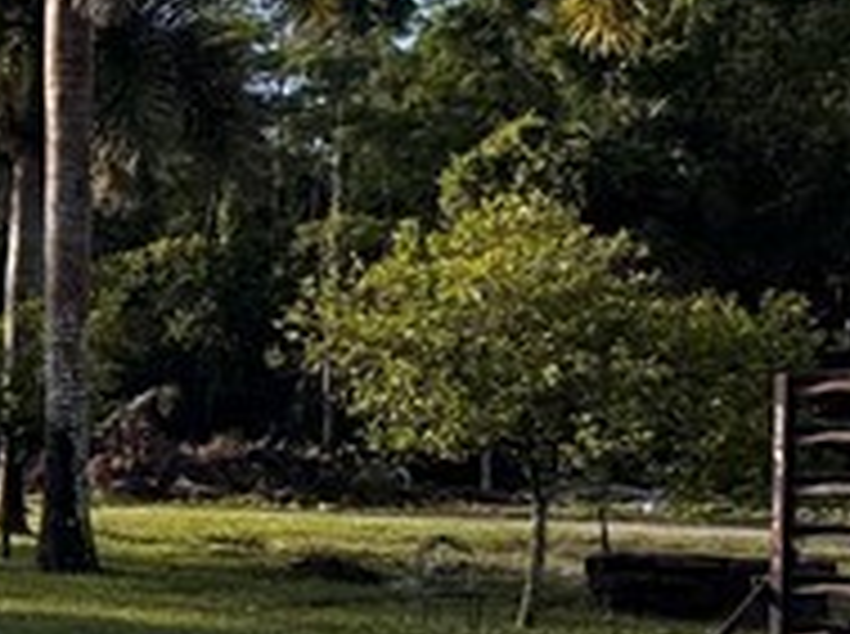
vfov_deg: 19.2
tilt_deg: -0.3
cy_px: 441
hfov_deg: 19.0
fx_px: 1863
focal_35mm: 76
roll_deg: -0.8
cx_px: -720
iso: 50
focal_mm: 2.22
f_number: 2.2
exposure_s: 1/664
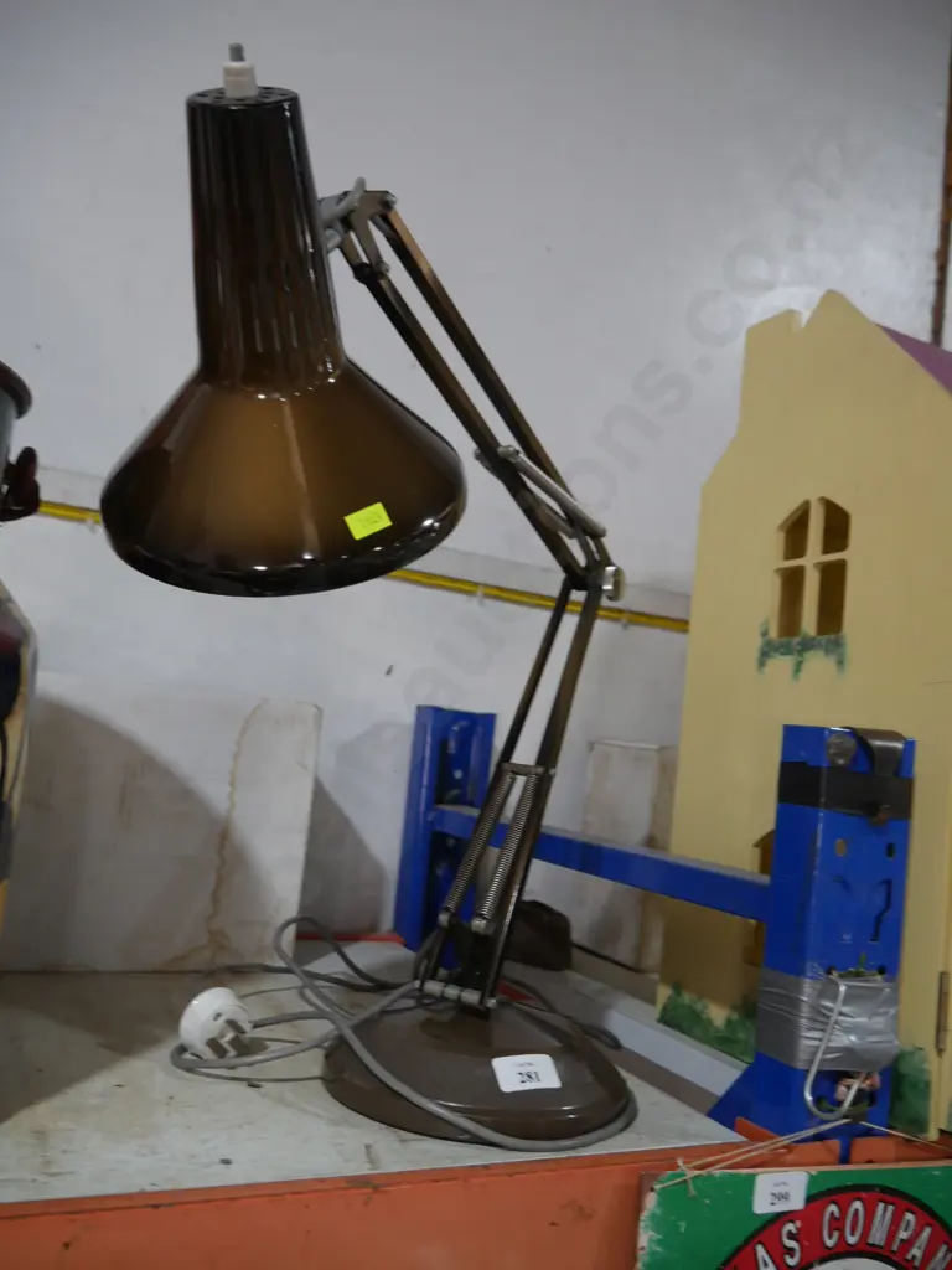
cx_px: 476
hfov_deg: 49.7
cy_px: 635
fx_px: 1027
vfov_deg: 63.4
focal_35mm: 28
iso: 500
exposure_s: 1/60
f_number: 3.5
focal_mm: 14
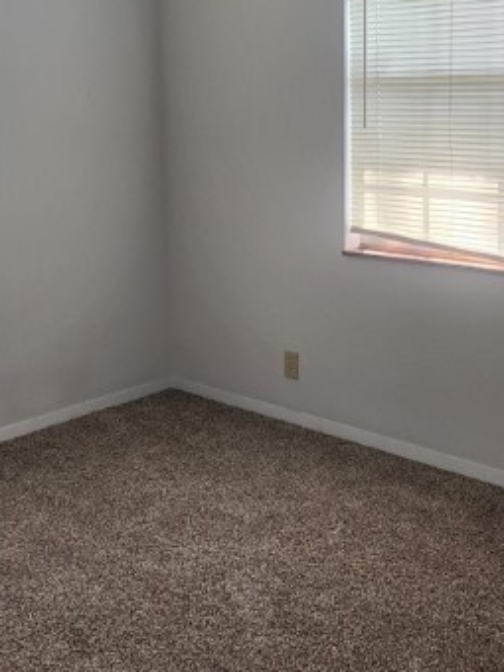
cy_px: 225
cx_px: 208
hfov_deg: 28.0
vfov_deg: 36.5
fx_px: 1009
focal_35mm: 52
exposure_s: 1/180
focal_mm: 5.4
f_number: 1.8
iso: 200
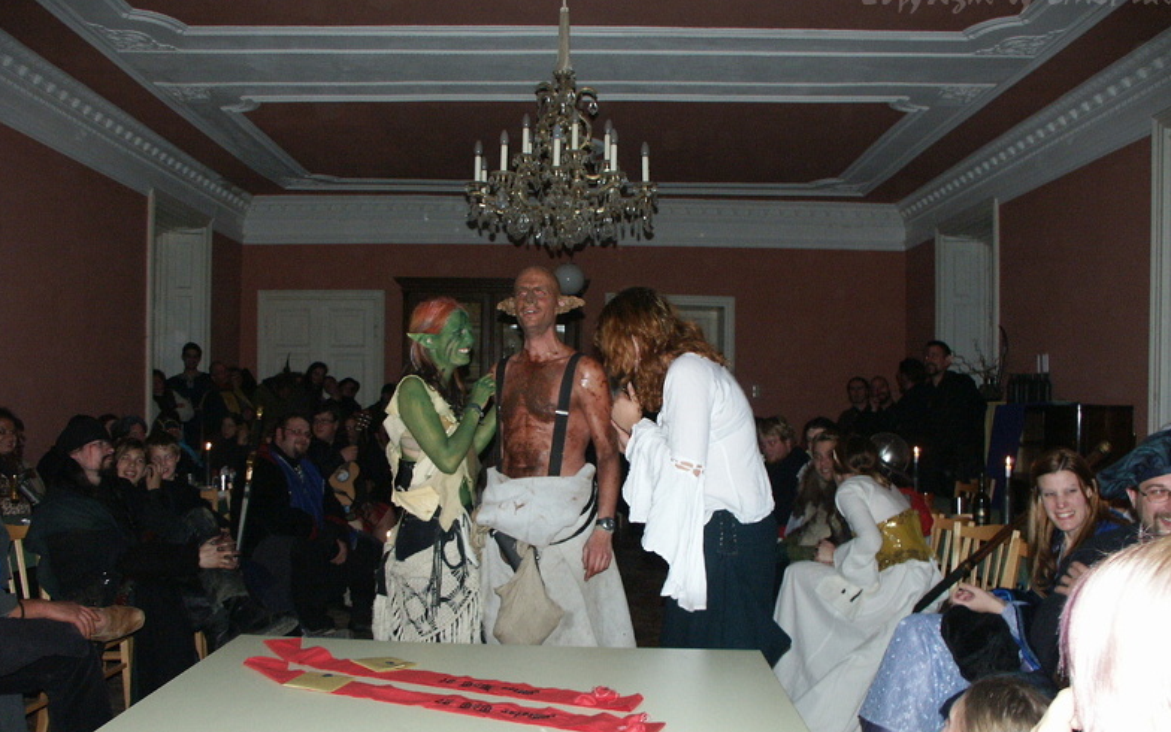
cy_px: 421
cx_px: 583
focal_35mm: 30
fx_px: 957
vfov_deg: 41.7
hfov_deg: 62.9
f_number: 2.8
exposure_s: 1/45
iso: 200
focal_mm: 7.33
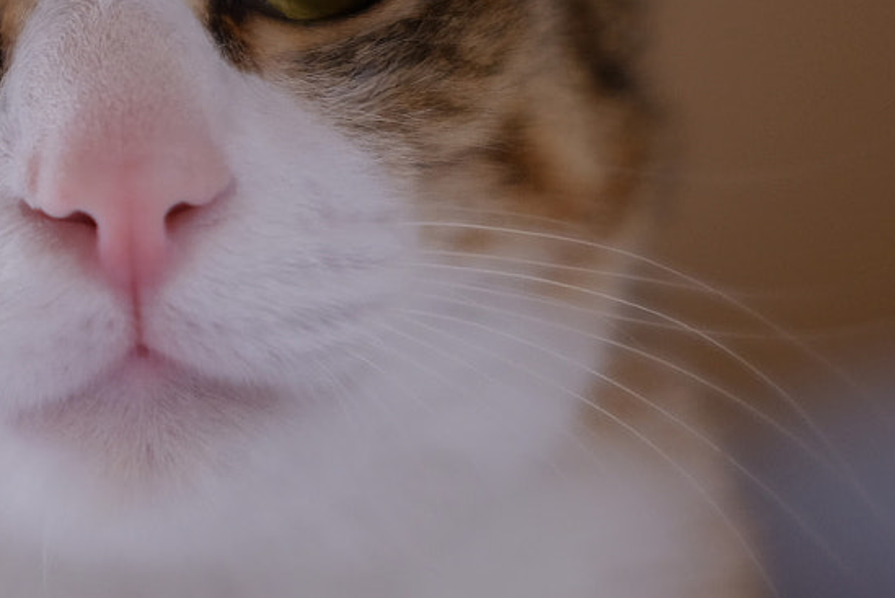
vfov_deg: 13.4
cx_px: -85
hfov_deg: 19.2
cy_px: 84
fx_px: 2538
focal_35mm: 102
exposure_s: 1/60
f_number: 2
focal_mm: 23
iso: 320
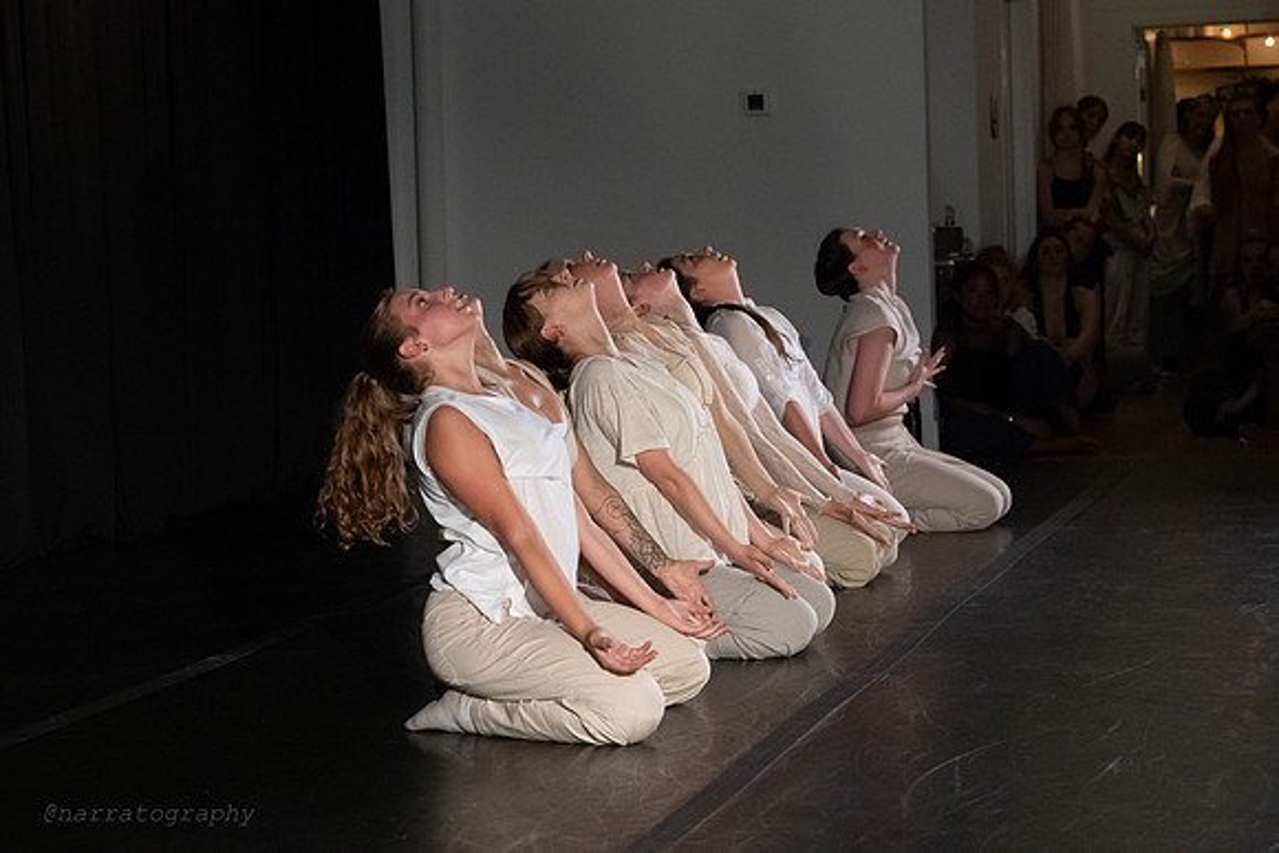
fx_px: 3077
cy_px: 362
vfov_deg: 15.8
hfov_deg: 23.5
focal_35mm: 87
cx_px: 633
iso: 6400
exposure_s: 1/400
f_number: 5
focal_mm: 75
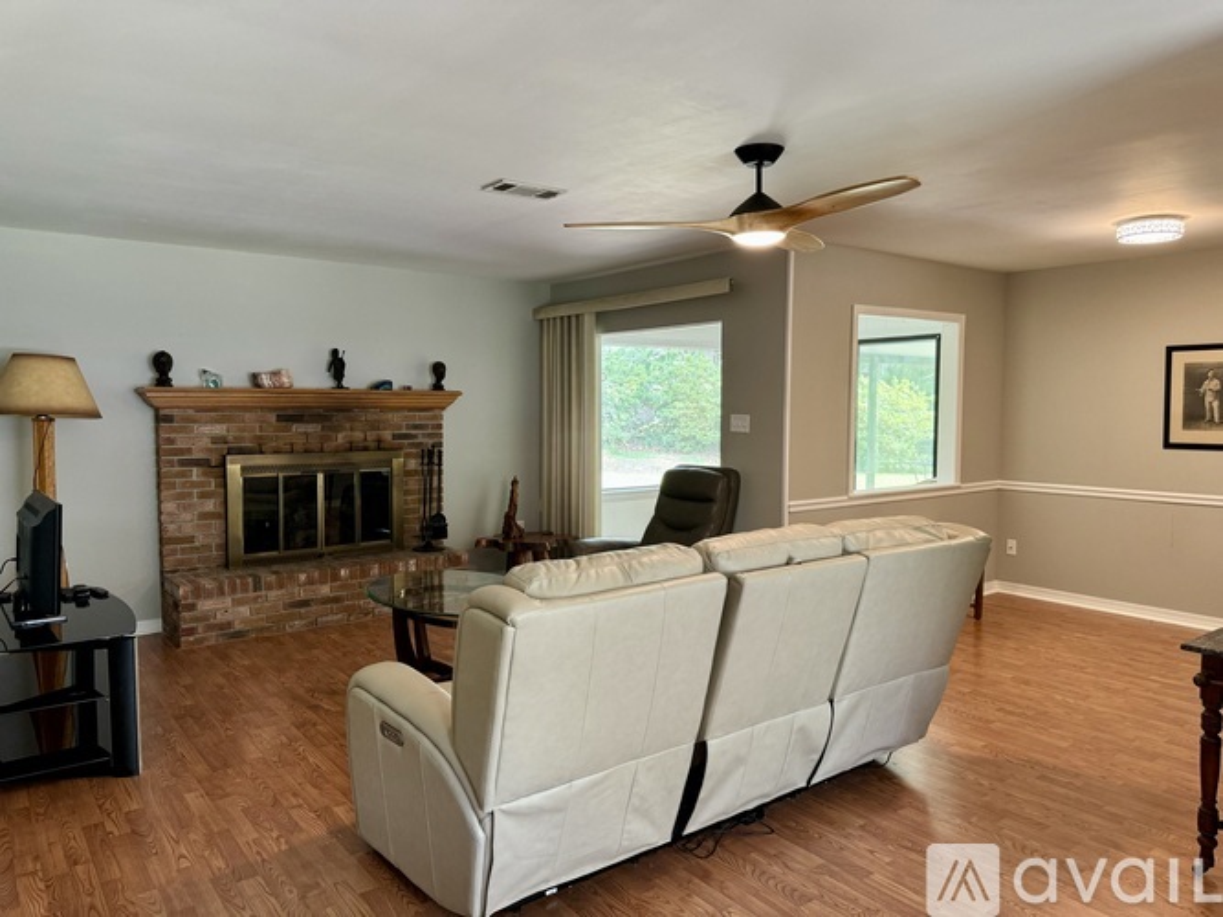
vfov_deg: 56.8
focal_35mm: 24
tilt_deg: -5.3
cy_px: 458
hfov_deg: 71.6
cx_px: 612
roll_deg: -0.2
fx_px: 848
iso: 200
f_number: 1.78
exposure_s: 1/60
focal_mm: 6.76
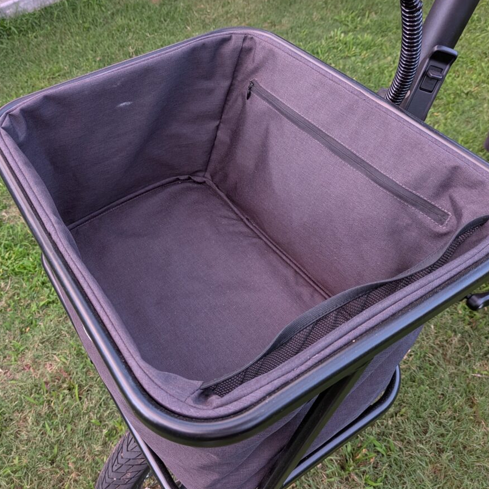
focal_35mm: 29
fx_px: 463
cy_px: 246
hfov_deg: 55.4
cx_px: 210
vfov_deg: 55.6
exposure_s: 1/86.8
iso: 348
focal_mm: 4.53
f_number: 1.7
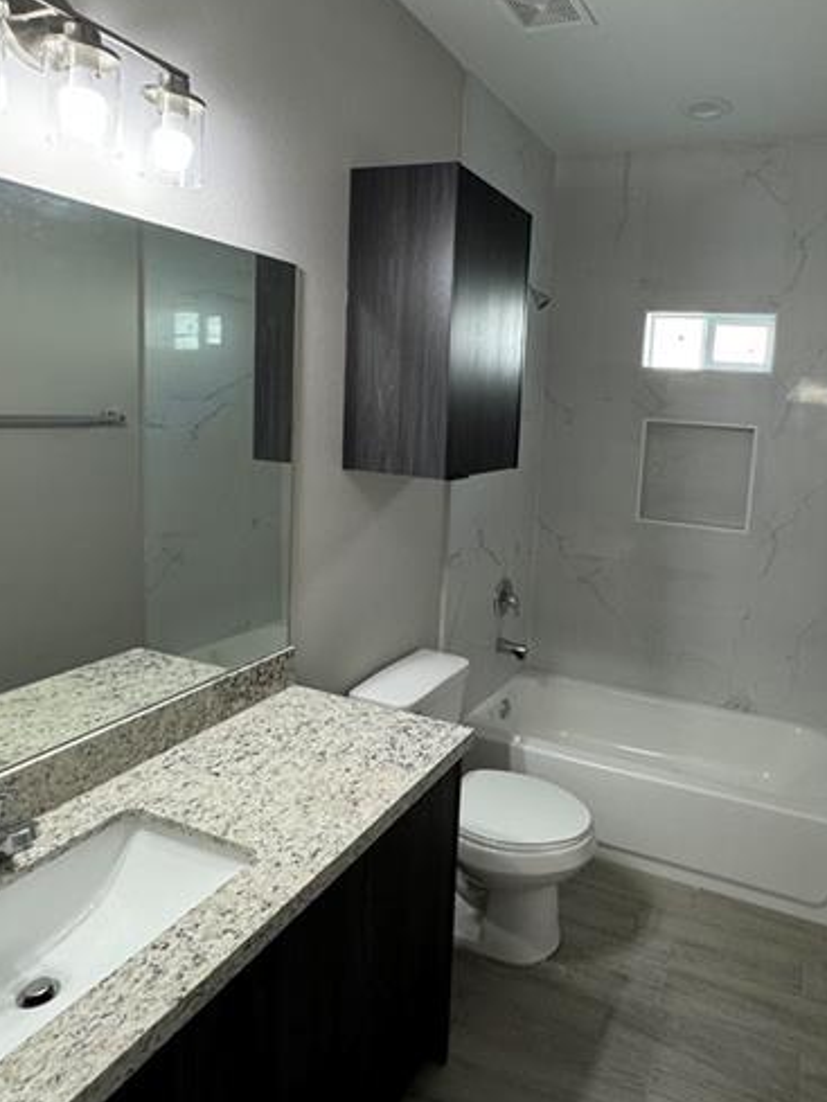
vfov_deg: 76.0
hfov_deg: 59.5
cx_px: 559
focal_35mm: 22
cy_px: 476
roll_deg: -3.9
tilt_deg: -5.1
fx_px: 700
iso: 250
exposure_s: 1/120
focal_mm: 2.22
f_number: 2.2
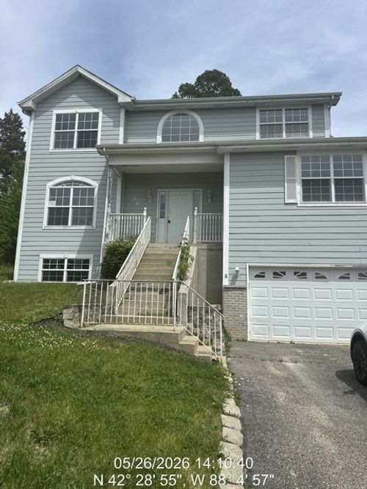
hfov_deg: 56.8
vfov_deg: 71.6
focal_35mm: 24
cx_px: 184
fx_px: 339
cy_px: 244
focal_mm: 6.86
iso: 80
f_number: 1.78
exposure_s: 1/7042
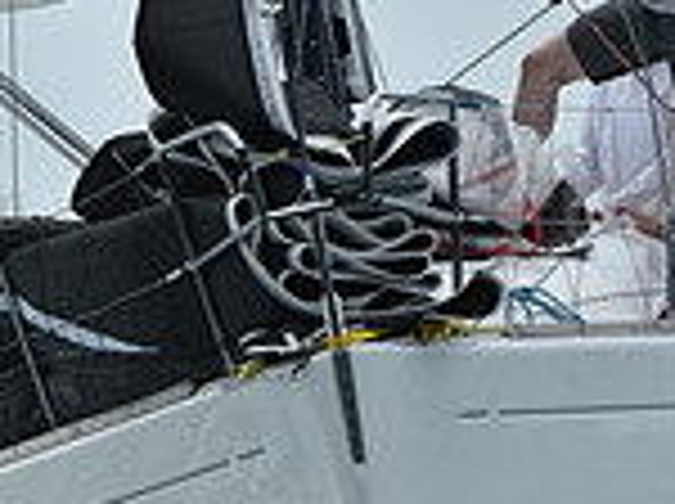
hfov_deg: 2.9
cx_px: 261
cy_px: 439
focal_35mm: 689
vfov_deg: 2.2
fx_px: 13414
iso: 250
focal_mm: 185
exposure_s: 1/1250
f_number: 8
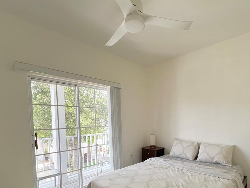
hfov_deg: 84.4
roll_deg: +0.9
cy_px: 129
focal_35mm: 19
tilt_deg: -3.1
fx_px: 137
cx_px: 139
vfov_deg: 66.4
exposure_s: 1/120
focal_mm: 1.57
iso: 40
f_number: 1.8
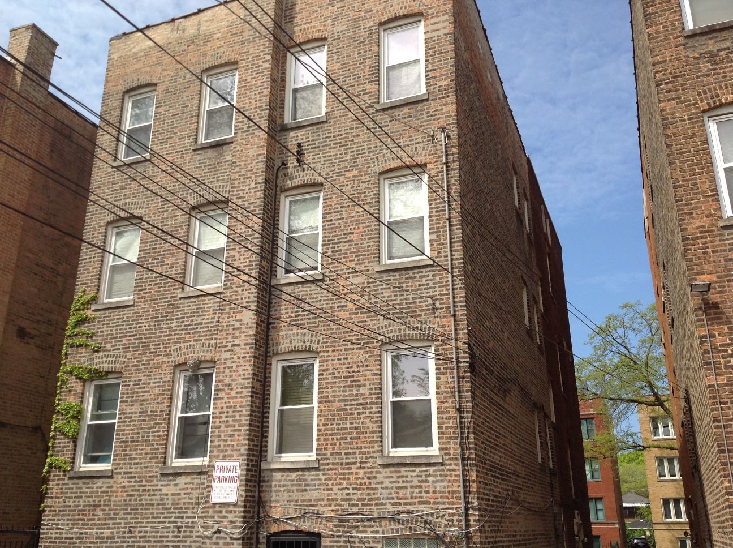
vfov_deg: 40.6
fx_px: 740
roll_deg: -1.1
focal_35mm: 35
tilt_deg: +19.2
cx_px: 366
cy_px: 274
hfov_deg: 52.7
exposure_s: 1/1592
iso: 50
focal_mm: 4.28
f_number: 2.4
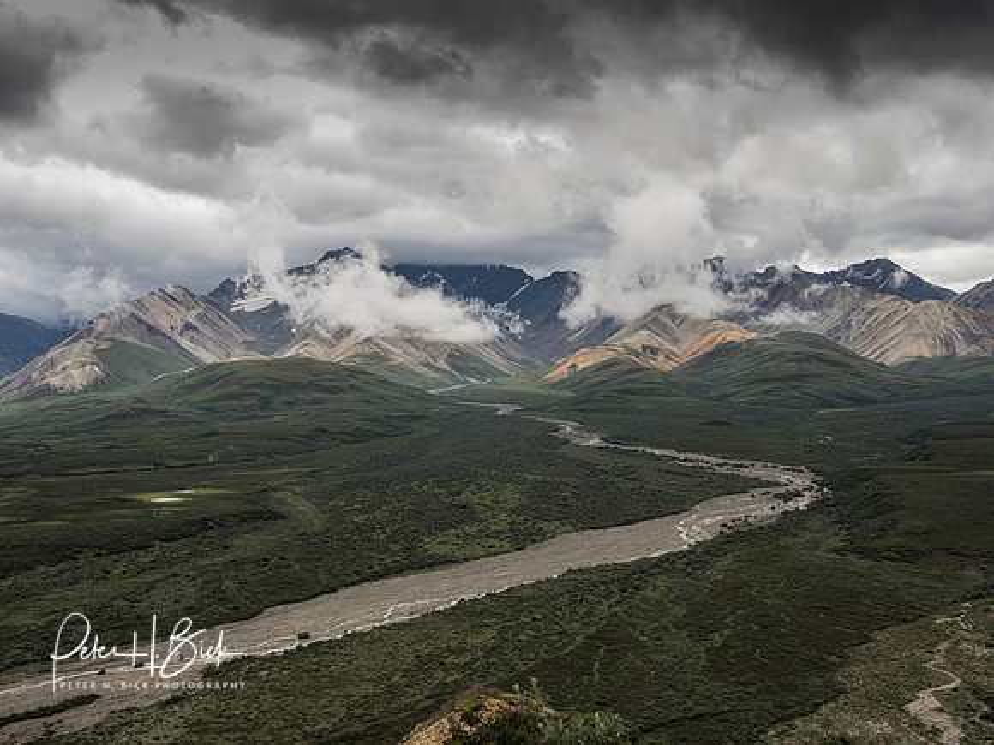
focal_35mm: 48
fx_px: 1378
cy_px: 372
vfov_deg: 30.3
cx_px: 497
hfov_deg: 39.7
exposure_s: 1/250
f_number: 5.6
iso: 200
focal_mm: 24
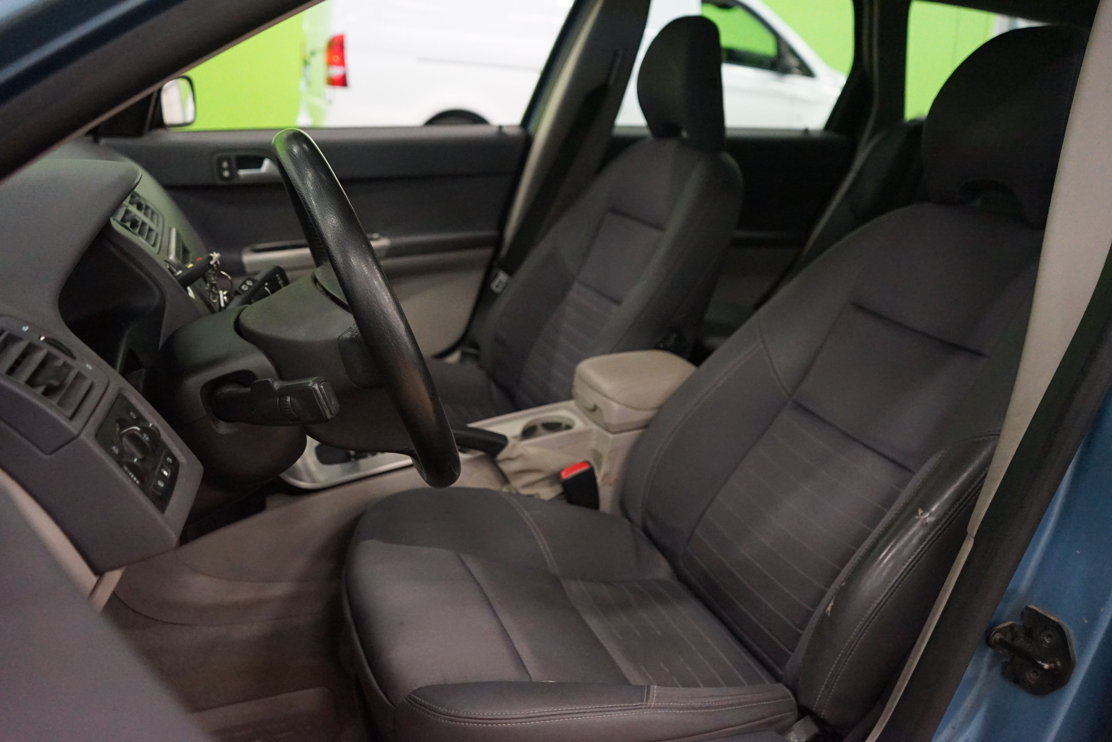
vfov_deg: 46.4
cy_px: 371
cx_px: 556
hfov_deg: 65.5
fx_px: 865
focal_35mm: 28
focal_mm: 28
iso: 6400
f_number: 3.5
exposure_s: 1/100
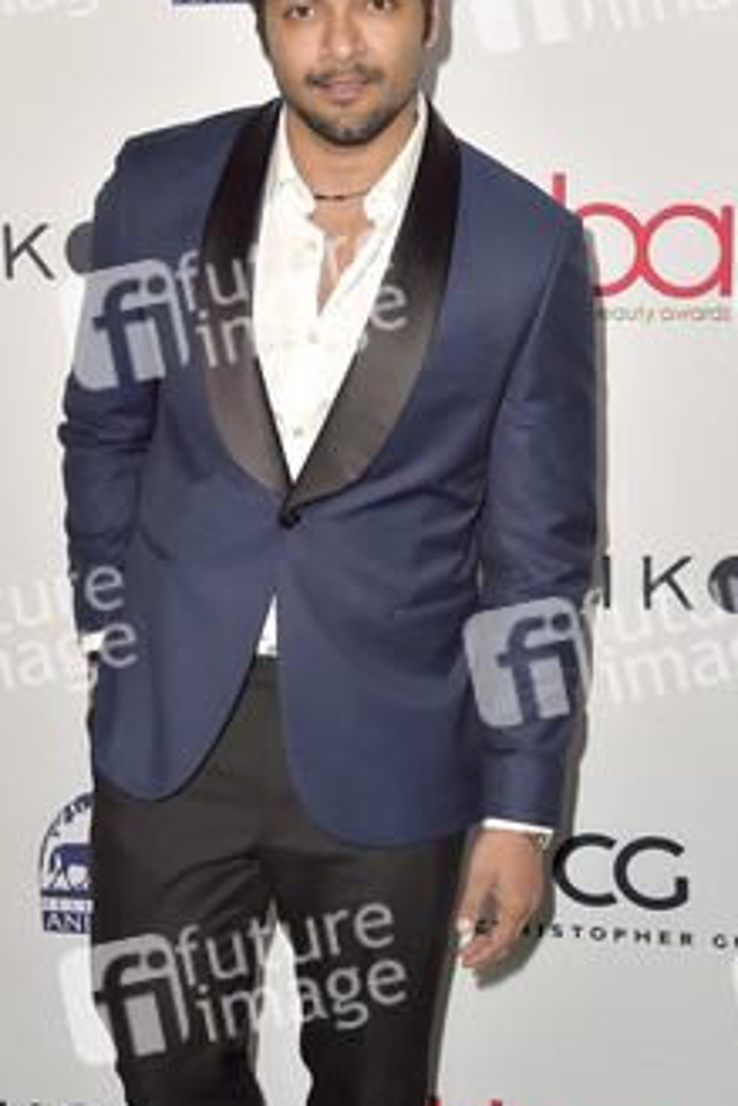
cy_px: 479
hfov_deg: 34.2
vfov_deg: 49.4
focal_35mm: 39
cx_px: 332
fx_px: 1198
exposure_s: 1/250
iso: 400
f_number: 6.3
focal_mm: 32
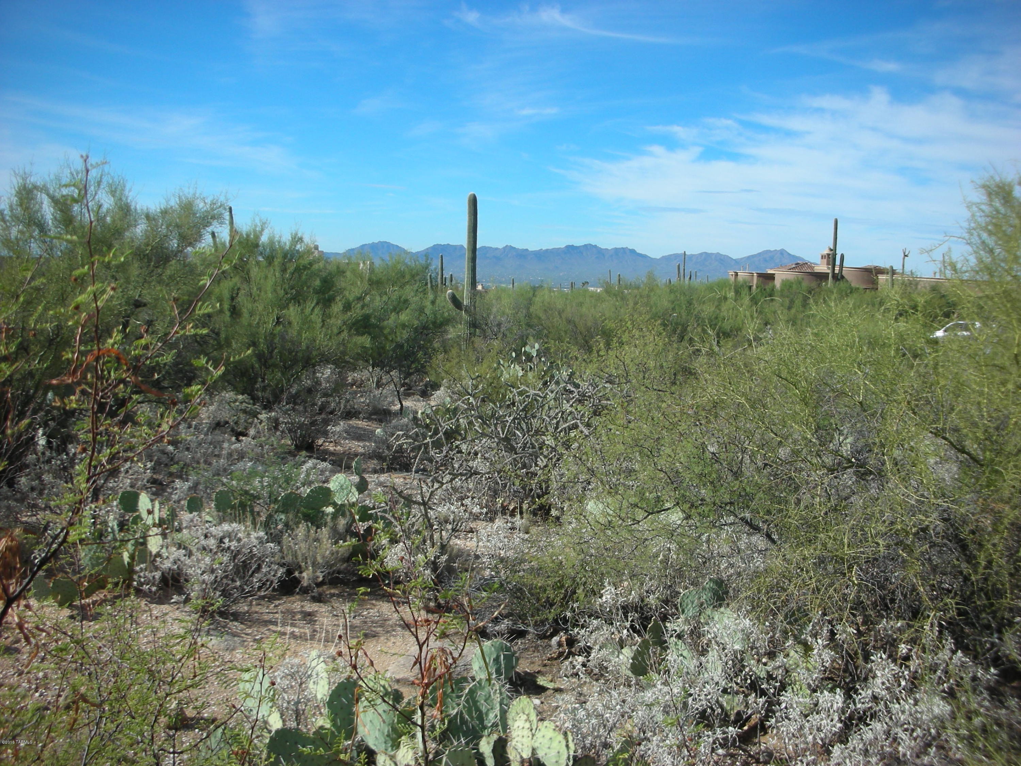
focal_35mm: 35
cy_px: 383
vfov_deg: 40.7
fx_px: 1032
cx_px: 510
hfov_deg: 52.6
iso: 50
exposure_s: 1/106
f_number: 8.5
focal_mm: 5.8
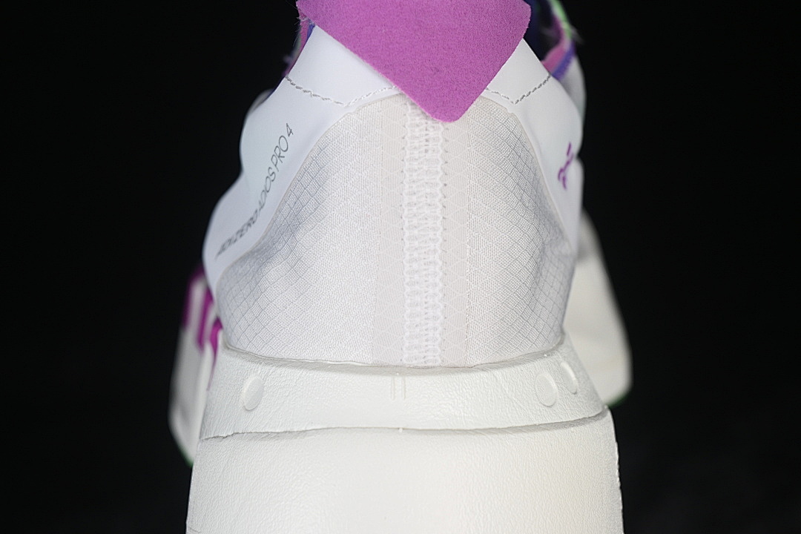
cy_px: 267
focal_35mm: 75
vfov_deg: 18.2
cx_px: 400
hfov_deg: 27.0
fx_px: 1669
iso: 160
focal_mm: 50
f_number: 7.1
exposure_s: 1/80
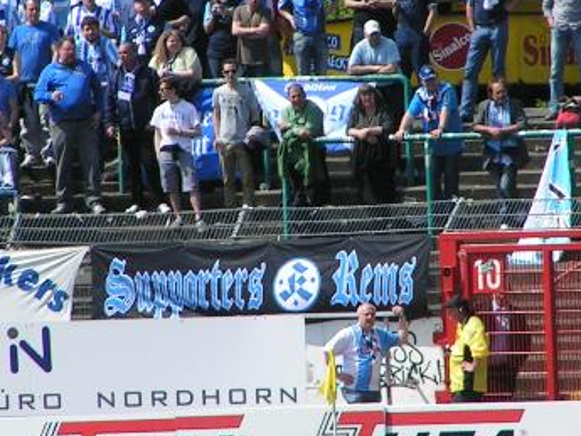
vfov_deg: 1.7
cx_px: 283
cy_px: 84
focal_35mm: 880
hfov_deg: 2.3
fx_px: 14775
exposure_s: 1/640
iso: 50
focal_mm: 58
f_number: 5
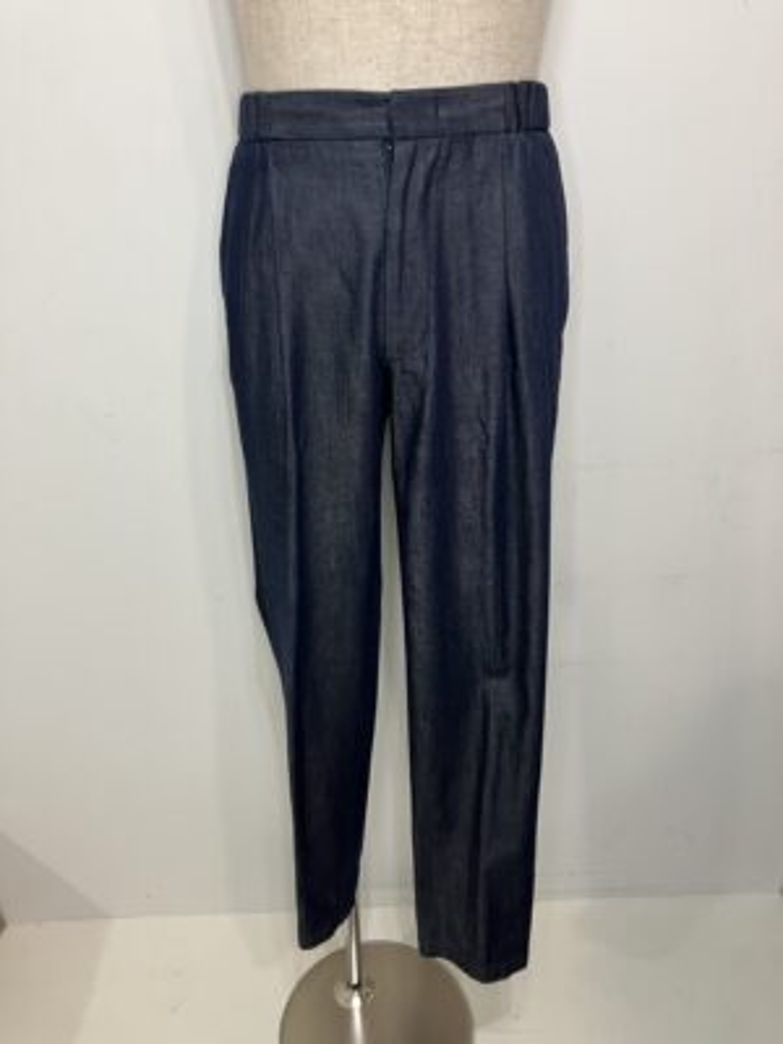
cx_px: 392
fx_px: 844
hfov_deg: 49.7
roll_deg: +0.5
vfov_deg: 63.4
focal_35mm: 28
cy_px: 522
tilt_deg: -27.9
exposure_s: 1/50
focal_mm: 3.99
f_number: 1.8
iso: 160
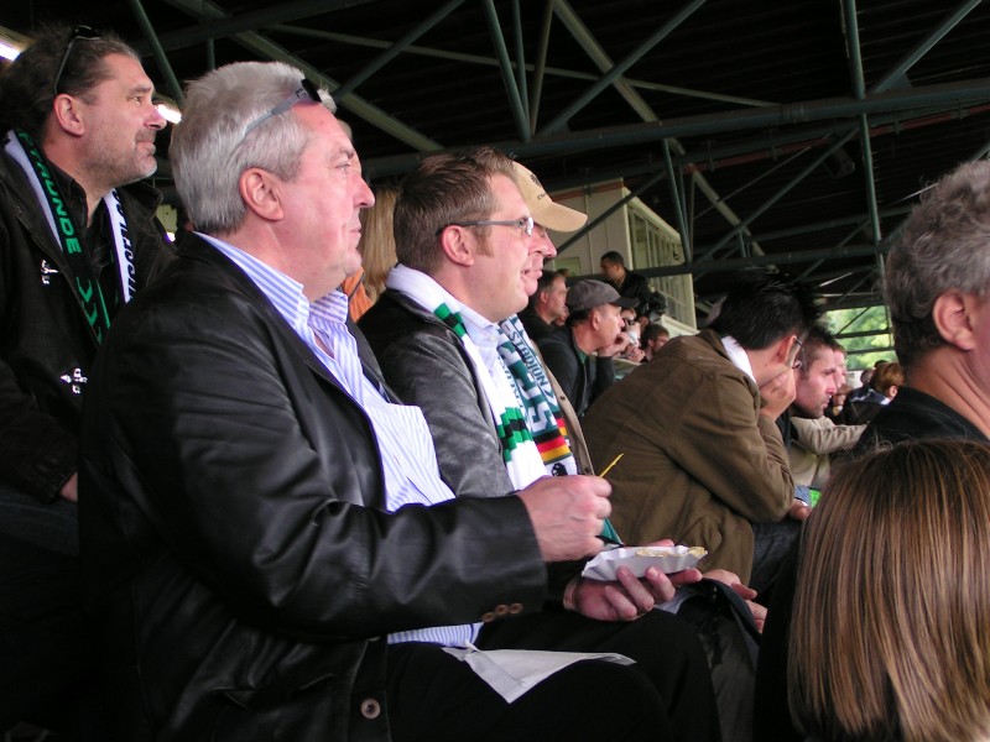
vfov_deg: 25.7
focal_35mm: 57
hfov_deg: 33.8
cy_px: 371
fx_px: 1630
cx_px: 495
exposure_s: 1/50
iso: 64
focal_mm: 8.7
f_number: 3.2
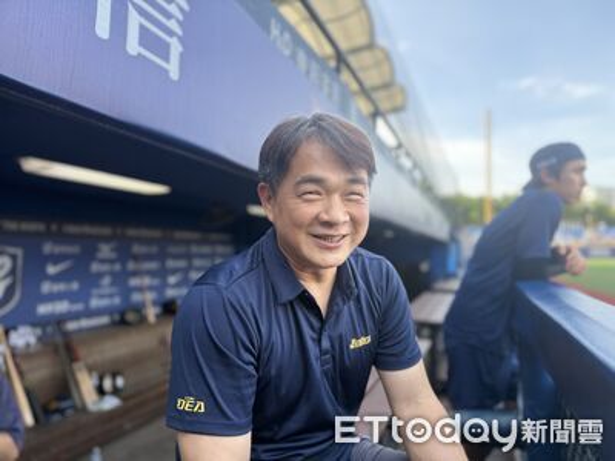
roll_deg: +0.1
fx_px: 426
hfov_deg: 71.6
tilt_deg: +2.9
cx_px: 308
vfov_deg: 56.8
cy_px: 230
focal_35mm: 24
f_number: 1.78
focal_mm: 6.76
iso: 100
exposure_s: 1/683
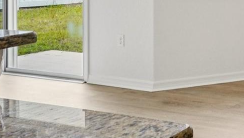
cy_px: -49
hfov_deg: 23.6
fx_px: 421
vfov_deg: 17.3
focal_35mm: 65
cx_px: 391
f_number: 9
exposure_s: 1/30
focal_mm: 19
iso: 100
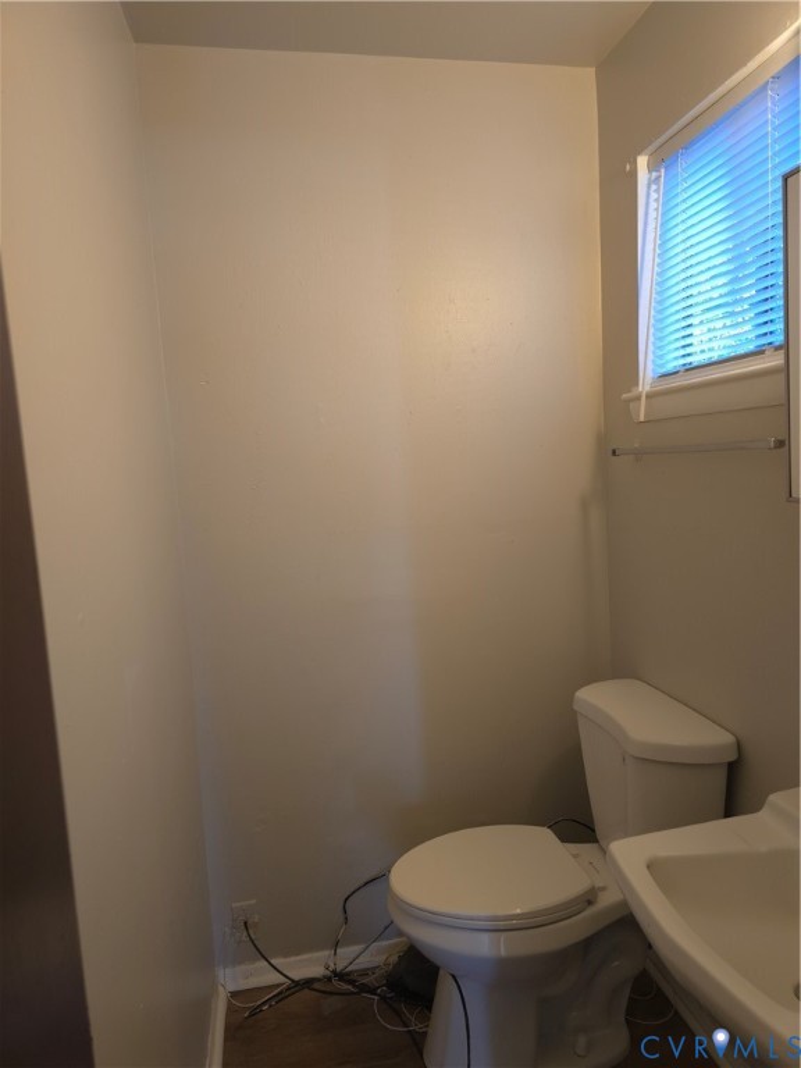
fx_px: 710
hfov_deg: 58.9
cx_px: 400
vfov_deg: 73.9
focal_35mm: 23
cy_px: 534
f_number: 1.7
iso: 200
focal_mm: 6.3
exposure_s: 1/60
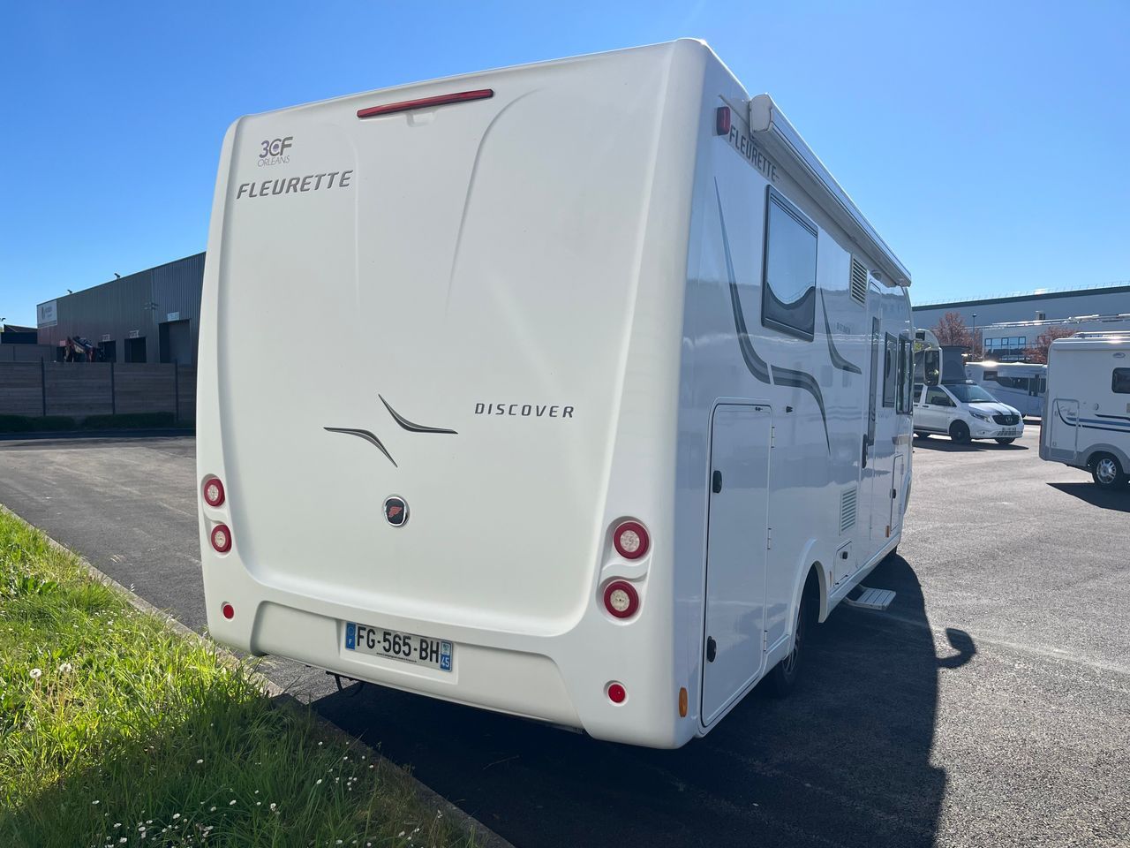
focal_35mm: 26
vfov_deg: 53.1
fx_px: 849
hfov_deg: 67.3
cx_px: 565
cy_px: 424
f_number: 1.6
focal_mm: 5.1
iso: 50
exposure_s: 1/5848
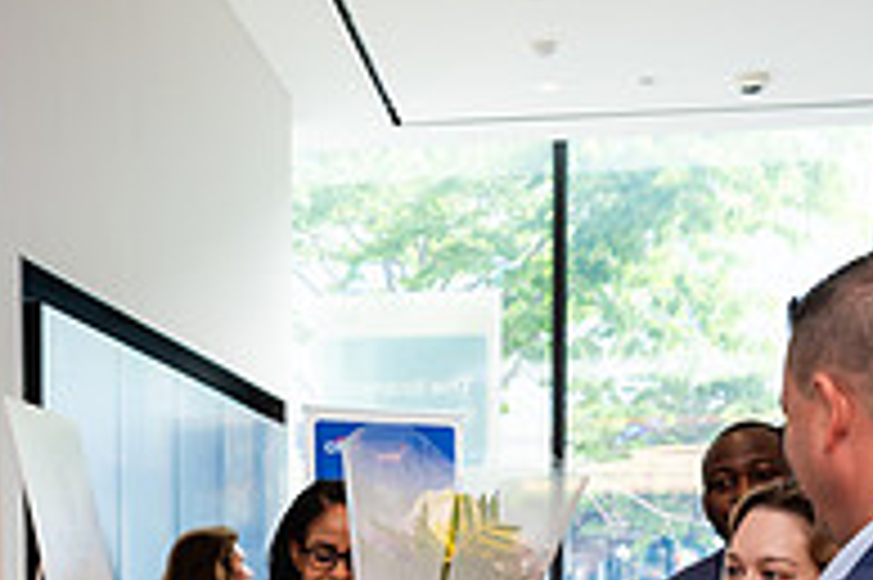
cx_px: 261
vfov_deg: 16.9
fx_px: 1841
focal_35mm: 76
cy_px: 755
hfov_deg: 26.5
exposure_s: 1/200
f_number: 4
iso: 400
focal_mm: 24
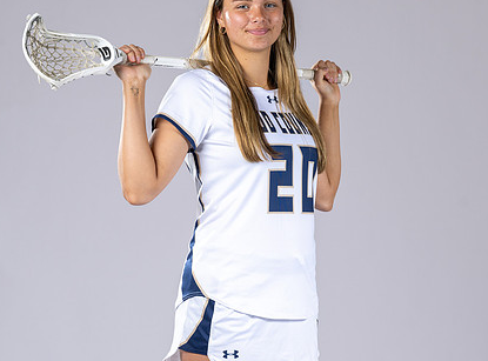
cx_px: 258
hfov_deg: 10.9
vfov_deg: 8.1
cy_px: 194
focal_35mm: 182
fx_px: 2553
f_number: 6.3
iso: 250
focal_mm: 104
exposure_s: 1/200
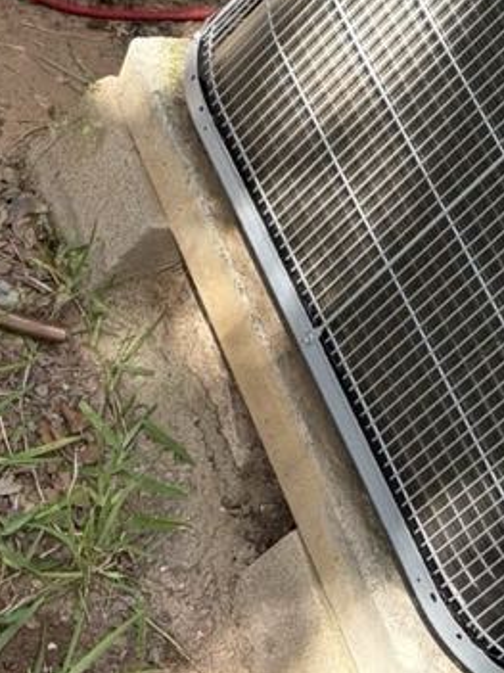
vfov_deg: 19.9
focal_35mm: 89
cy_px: -247
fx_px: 1729
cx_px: 698
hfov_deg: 15.6
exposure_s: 1/298
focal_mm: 5.96
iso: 50
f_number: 1.6
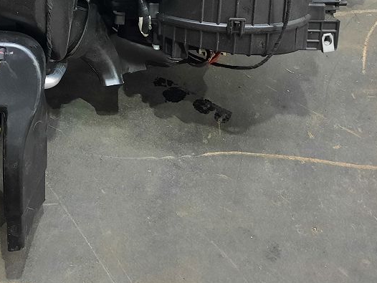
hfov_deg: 31.5
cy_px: -22
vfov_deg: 24.1
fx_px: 621
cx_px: 8
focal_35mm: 57
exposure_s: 1/50
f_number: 2
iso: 400
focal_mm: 4.6
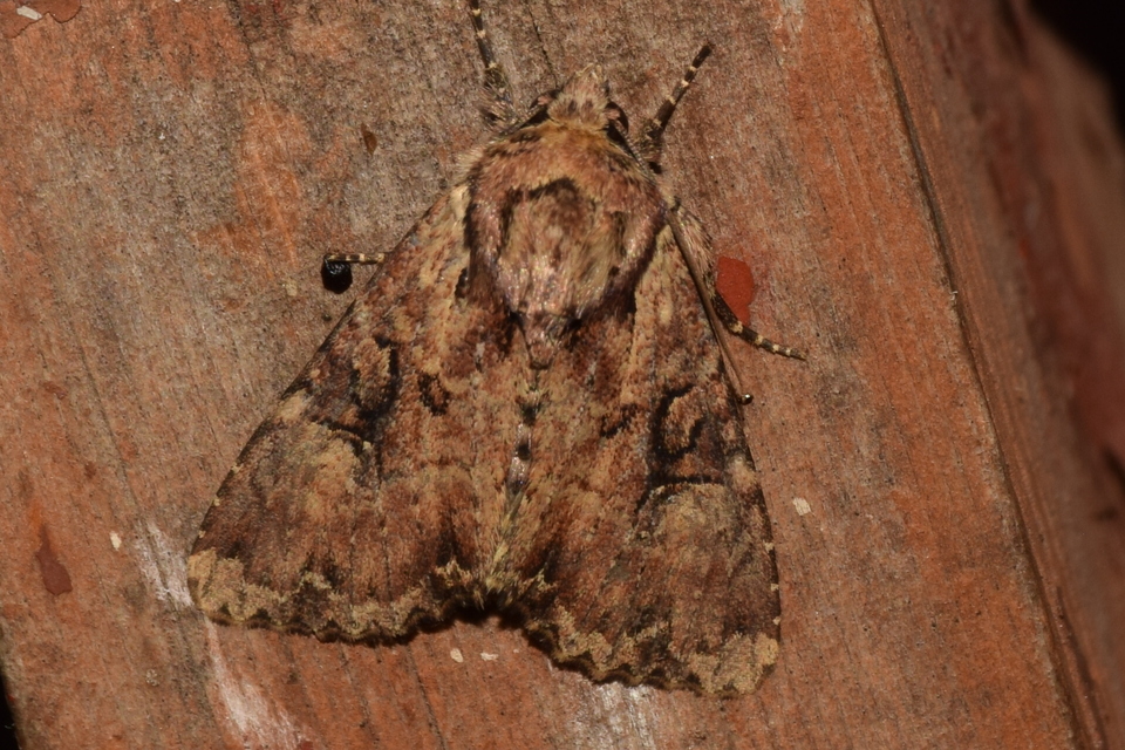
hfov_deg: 9.8
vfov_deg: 6.5
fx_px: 6562
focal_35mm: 210
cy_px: 375
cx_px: 562
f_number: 14
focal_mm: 140
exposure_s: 1/160
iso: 125
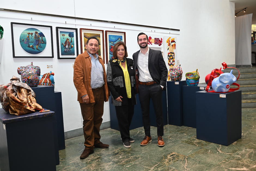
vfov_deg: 43.0
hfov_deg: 61.1
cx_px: 128
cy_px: 86
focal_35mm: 30
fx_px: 217
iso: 200
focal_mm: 30.5
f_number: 4.5
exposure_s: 1/80
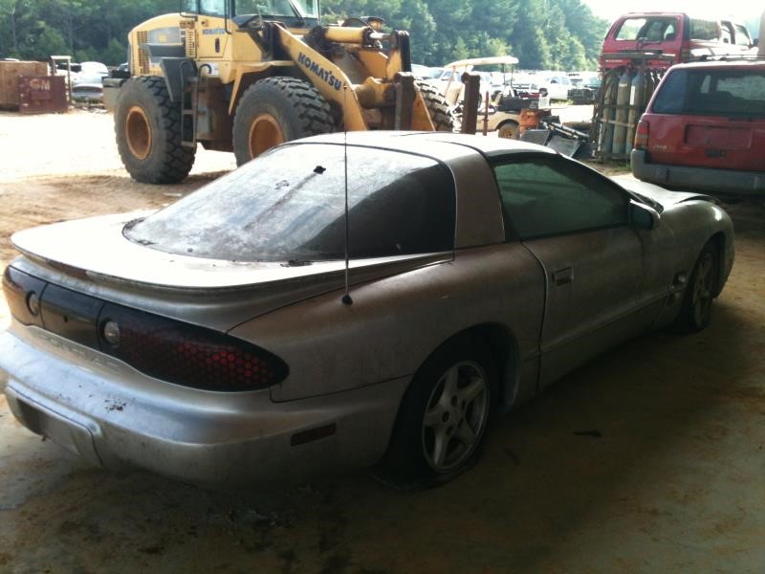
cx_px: 382
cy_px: 287
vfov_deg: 40.7
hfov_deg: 52.6
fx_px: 773
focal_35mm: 35
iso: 64
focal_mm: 3.85
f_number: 2.8
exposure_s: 1/222
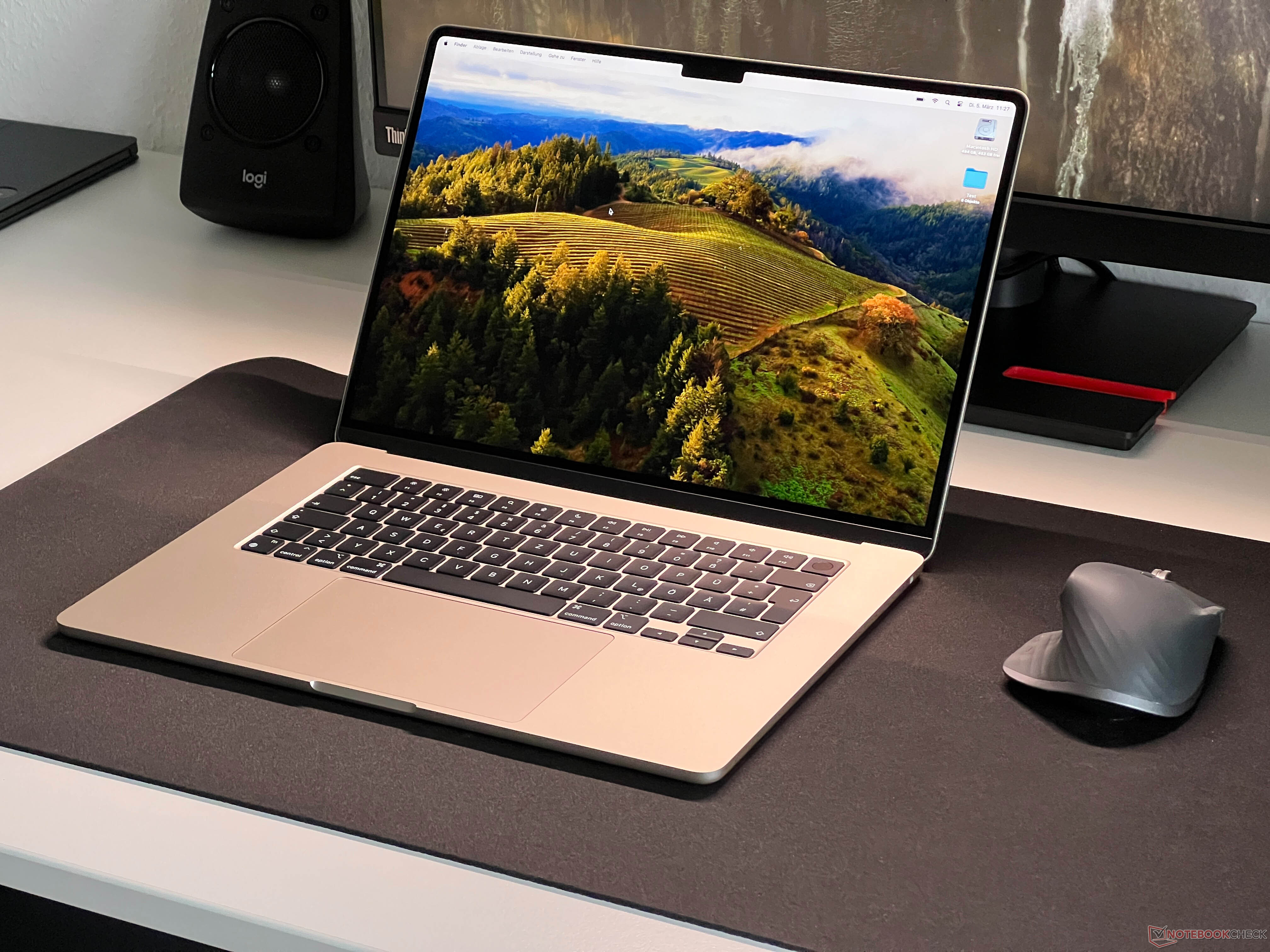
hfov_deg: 25.3
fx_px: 2825
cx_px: 635
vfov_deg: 19.1
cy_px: 476
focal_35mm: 77
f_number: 2.8
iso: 500
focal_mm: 9
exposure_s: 1/60
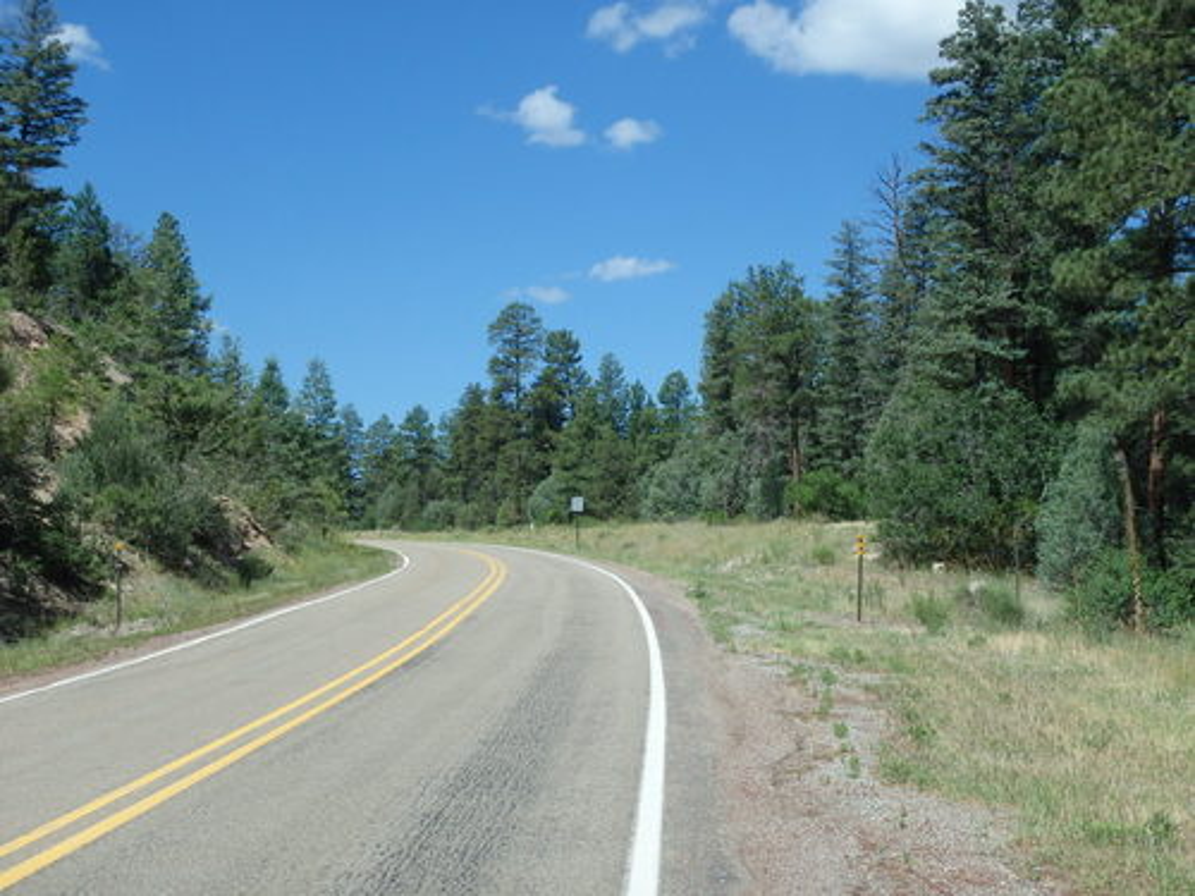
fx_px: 2071
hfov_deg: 32.2
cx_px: 598
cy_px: 448
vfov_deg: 24.4
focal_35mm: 60
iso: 125
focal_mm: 10.7
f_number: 5.3
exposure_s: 1/640
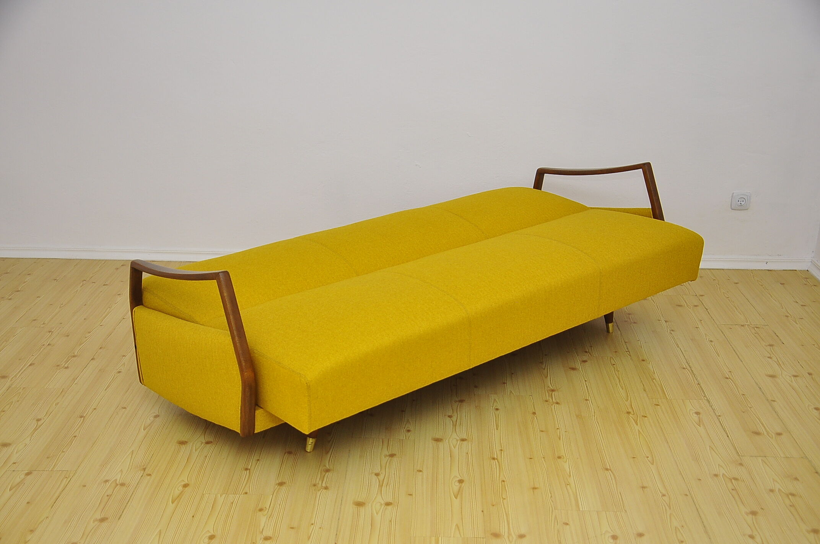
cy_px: 272
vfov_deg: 29.8
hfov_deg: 43.7
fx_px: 1024
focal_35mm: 45
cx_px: 410
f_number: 4.5
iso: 400
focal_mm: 30
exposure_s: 1/200
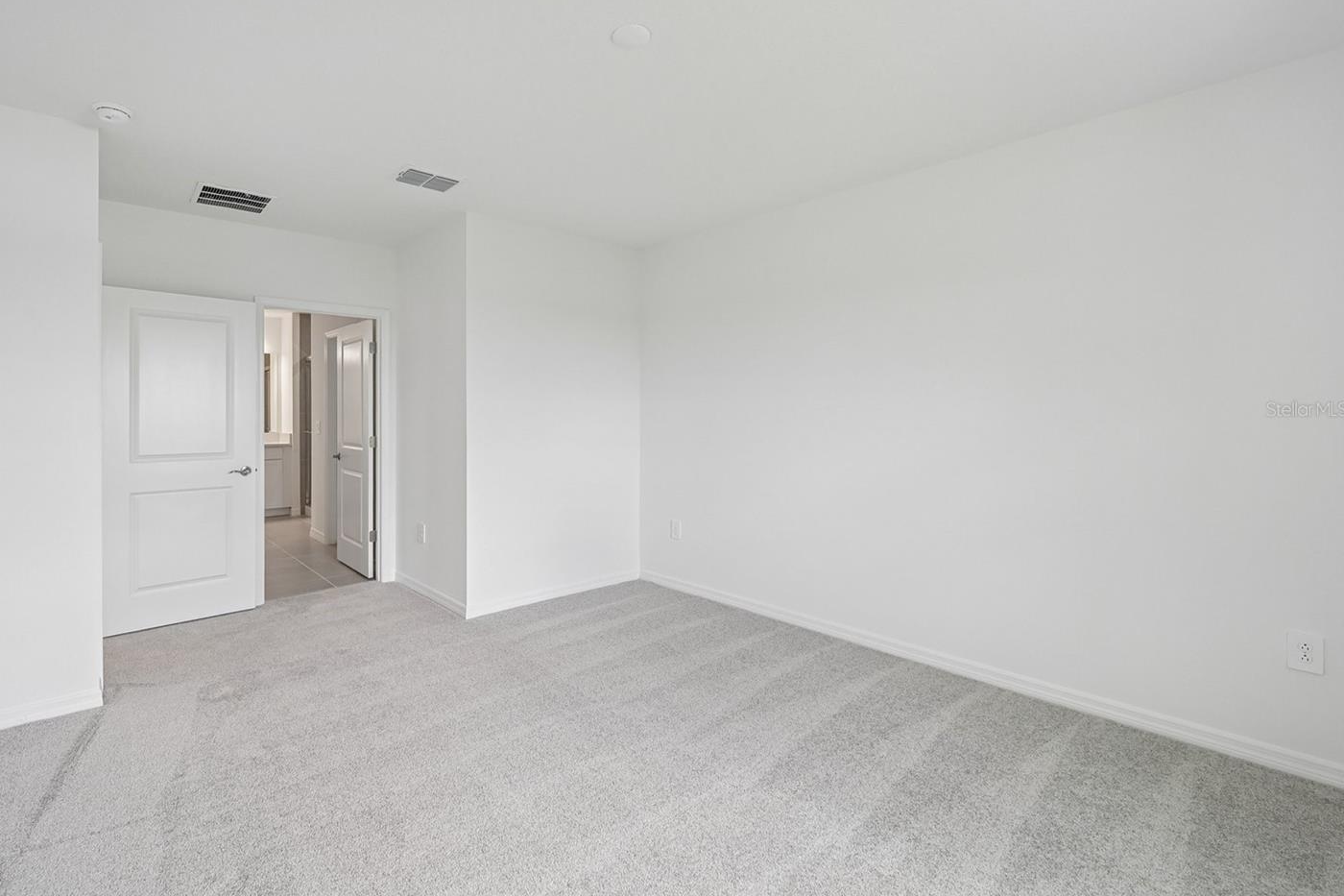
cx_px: 584
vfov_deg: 73.6
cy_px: 409
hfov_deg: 96.2
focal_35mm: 16
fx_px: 597
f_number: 8
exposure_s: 1/60
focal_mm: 14
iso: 400
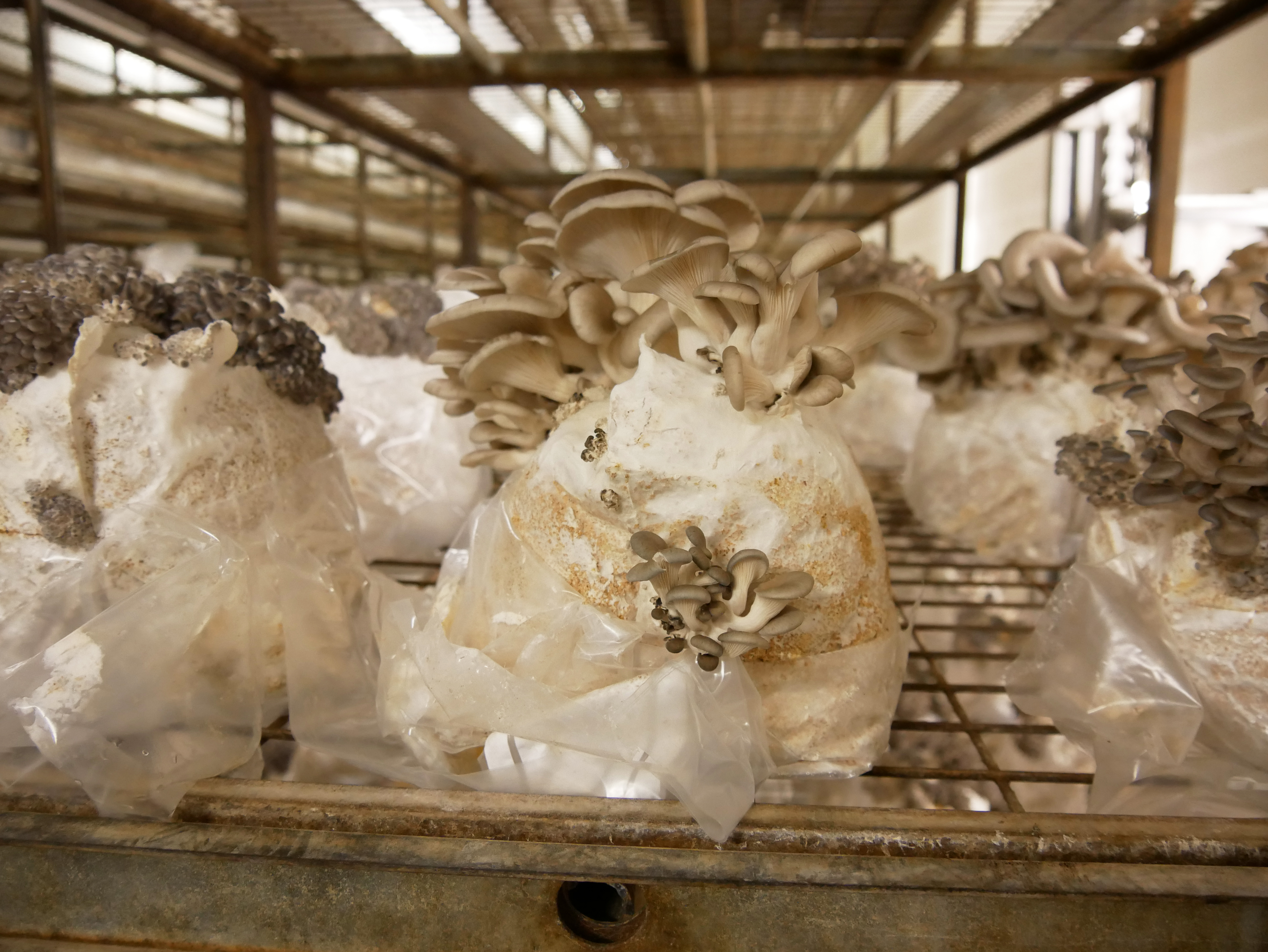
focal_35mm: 28
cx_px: 634
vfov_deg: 49.8
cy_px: 476
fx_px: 1026
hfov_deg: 63.4
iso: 1600
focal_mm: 14
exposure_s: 1/60
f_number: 3.5
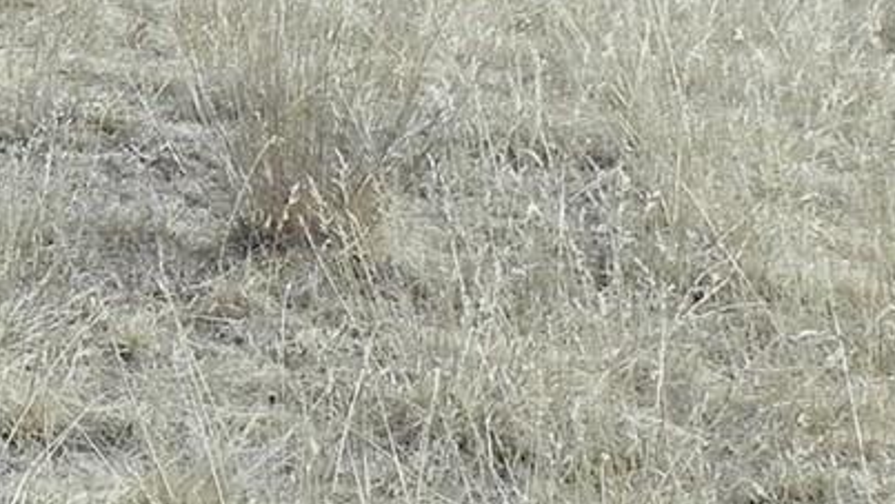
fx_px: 4724
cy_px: -111
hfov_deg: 10.3
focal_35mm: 199
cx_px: -606
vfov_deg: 6.1
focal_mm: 8.2
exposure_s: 1/479
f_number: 7.1
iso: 160
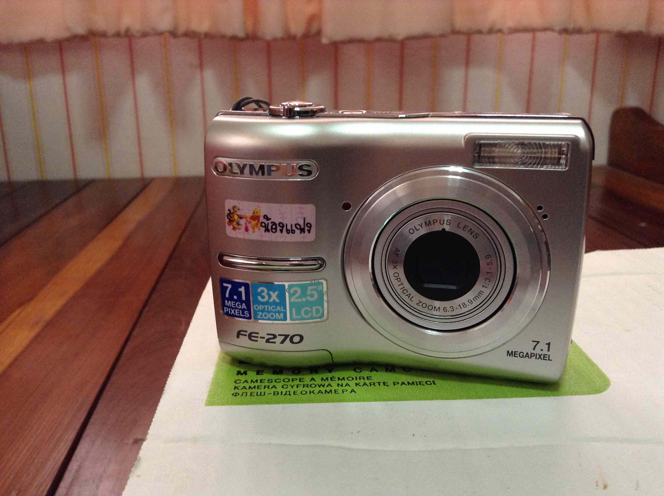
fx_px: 632
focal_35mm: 33
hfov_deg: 55.4
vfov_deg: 42.8
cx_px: 332
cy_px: 248
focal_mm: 3.3
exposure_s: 1/24
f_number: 2.4
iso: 100
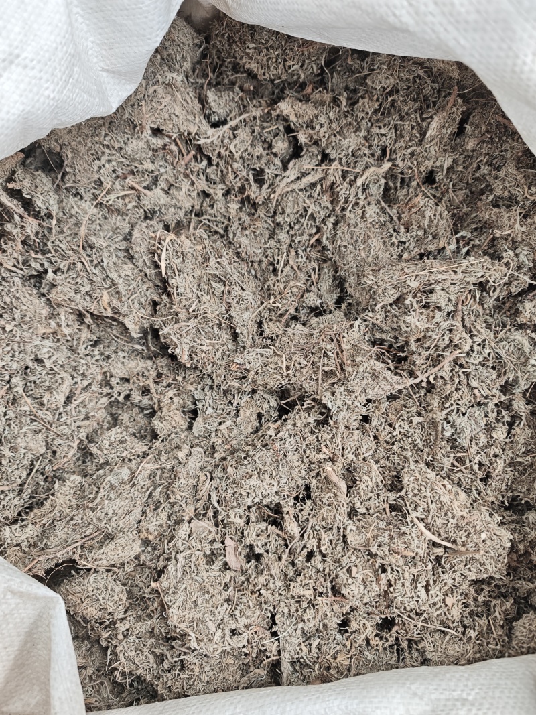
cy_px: 358
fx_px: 475
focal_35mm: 23
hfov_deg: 58.9
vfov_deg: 73.9
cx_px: 268
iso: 80
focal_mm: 6.68
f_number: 1.44
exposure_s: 1/108
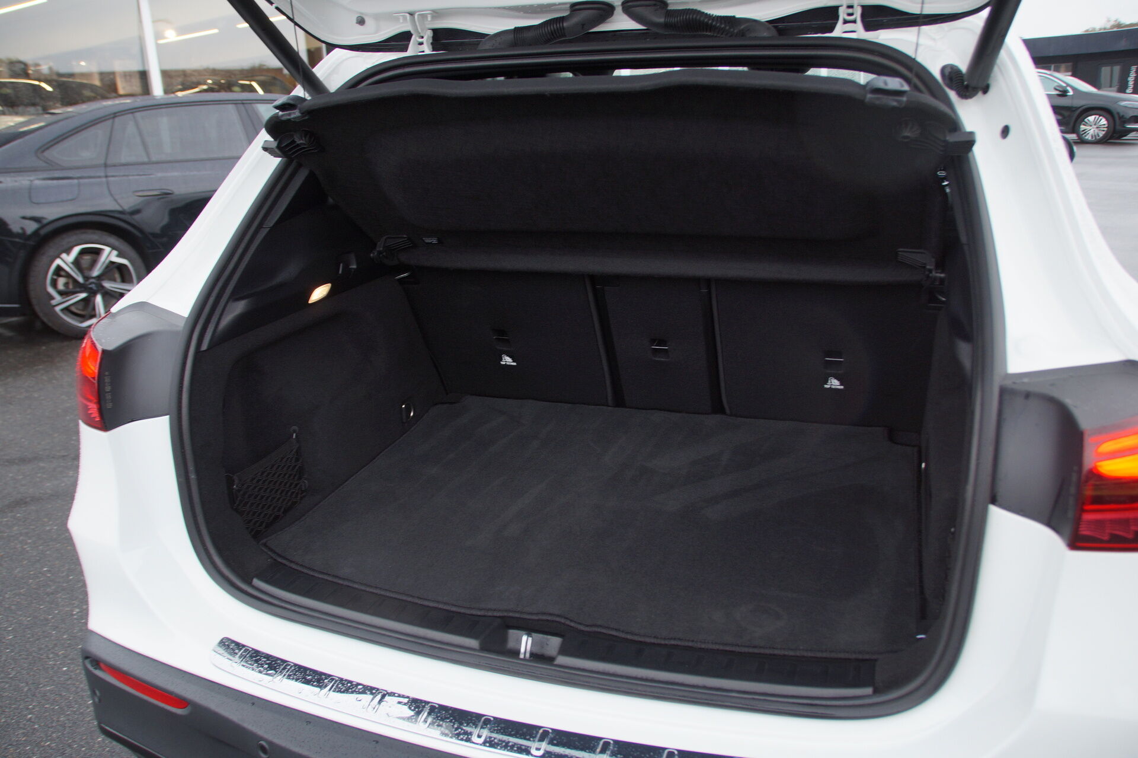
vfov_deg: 47.9
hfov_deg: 67.4
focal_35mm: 27
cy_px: 379
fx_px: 853
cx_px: 569
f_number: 4
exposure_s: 1/60
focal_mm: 18
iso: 160
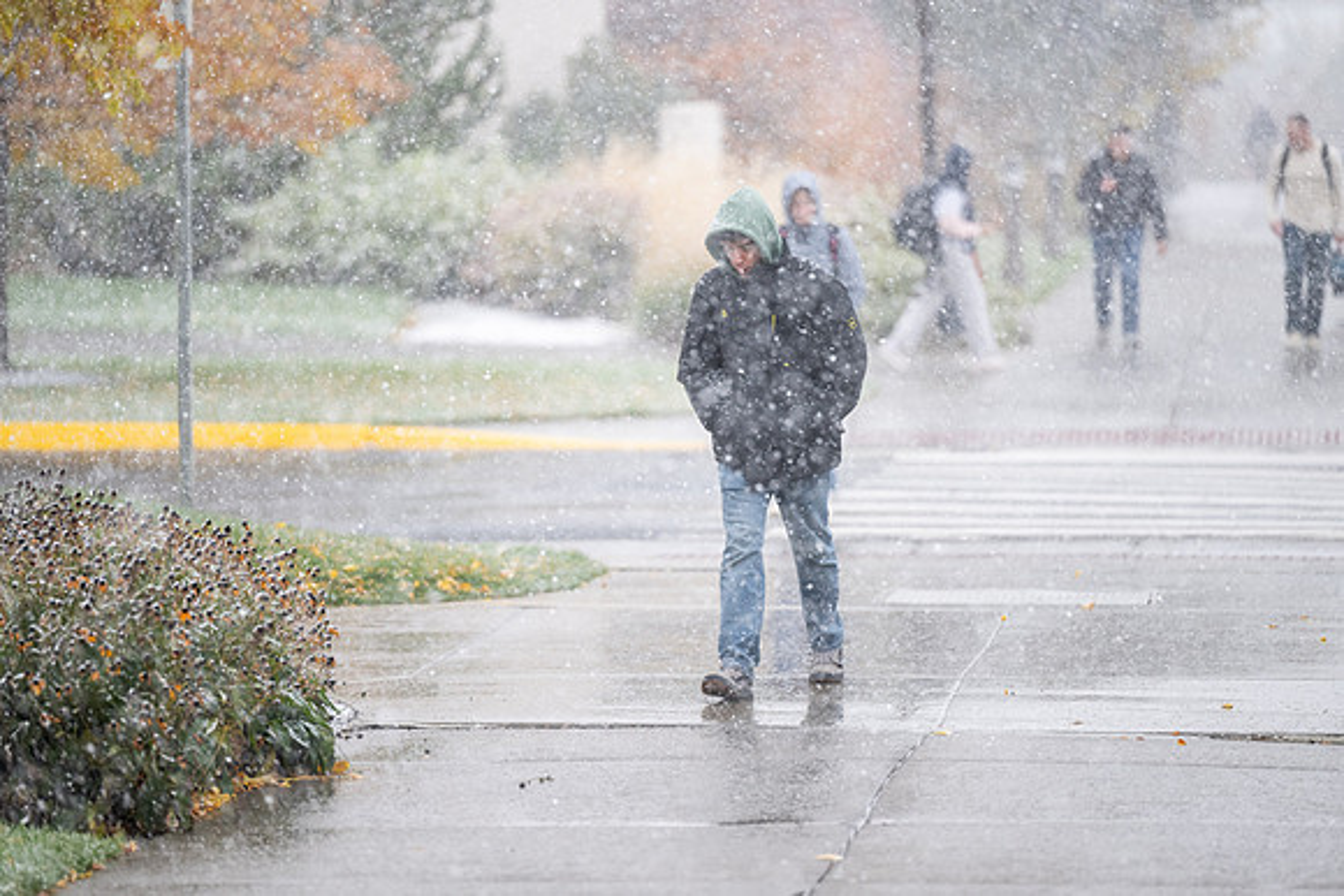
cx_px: 689
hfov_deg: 10.0
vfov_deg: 6.7
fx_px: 7656
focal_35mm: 205
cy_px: 437
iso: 800
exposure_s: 1/500
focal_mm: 200
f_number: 2.8
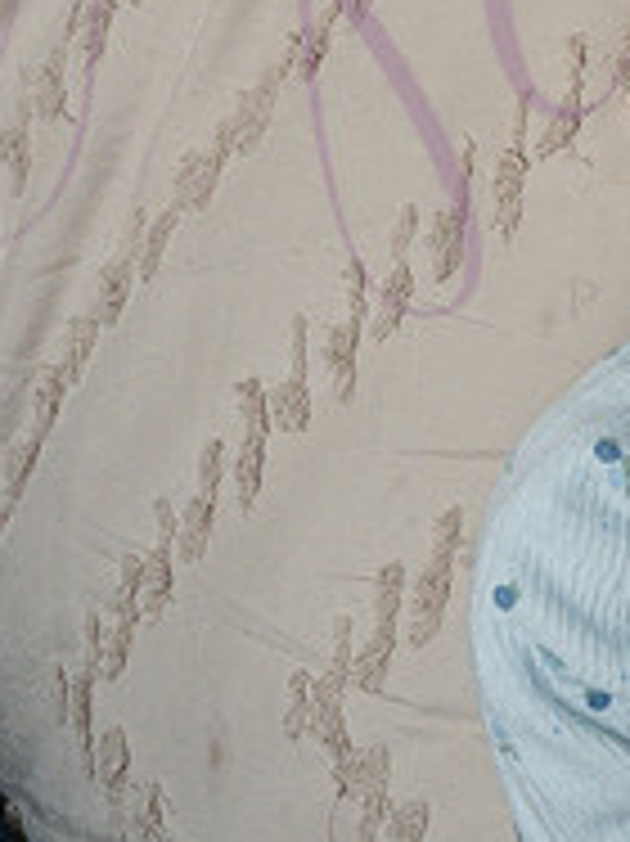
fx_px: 3547
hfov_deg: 10.0
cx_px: 718
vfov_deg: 12.8
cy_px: -441
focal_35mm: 146
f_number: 14
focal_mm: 49
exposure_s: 1/320
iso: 800
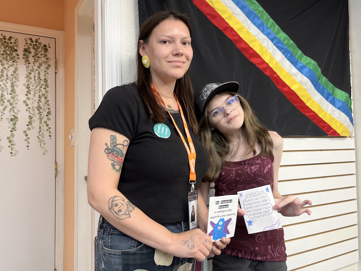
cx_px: 180
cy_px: 136
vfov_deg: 53.1
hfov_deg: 67.3
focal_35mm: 26
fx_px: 271
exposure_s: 1/120
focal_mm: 5.1
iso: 125
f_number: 1.6
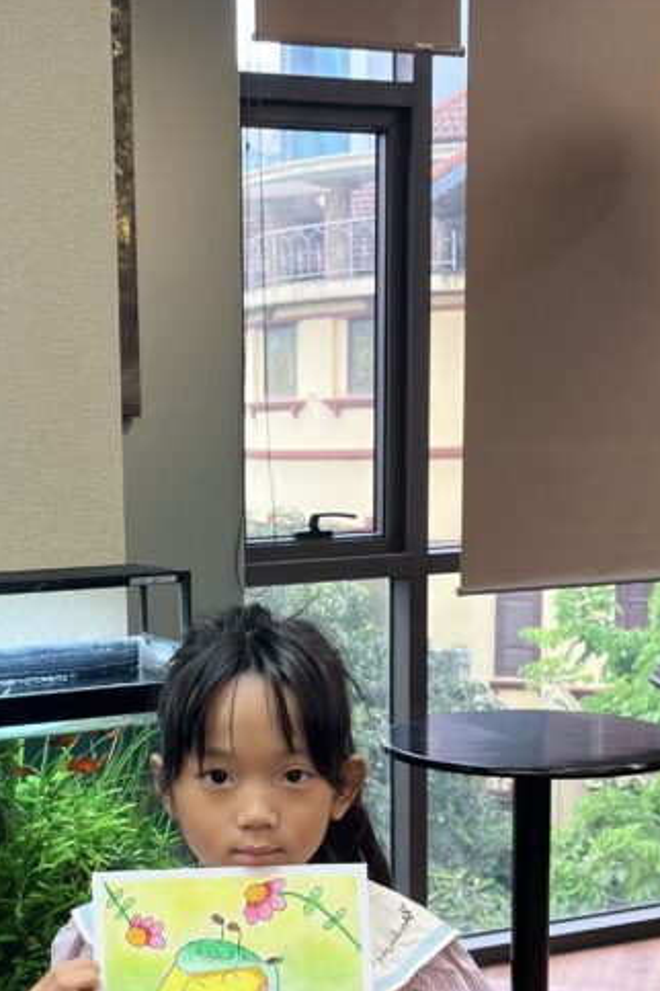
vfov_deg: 35.2
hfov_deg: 24.0
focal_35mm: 56
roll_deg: +1.2
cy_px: 673
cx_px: 170
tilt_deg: -11.1
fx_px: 1540
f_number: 1.6
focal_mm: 5.1
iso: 32
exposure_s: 1/100
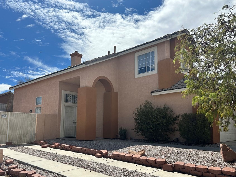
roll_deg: -0.5
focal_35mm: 29
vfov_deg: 48.1
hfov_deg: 61.6
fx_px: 198
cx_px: 116
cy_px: 104
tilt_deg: +7.5
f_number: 1.78
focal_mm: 6.86
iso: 80
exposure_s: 1/8929
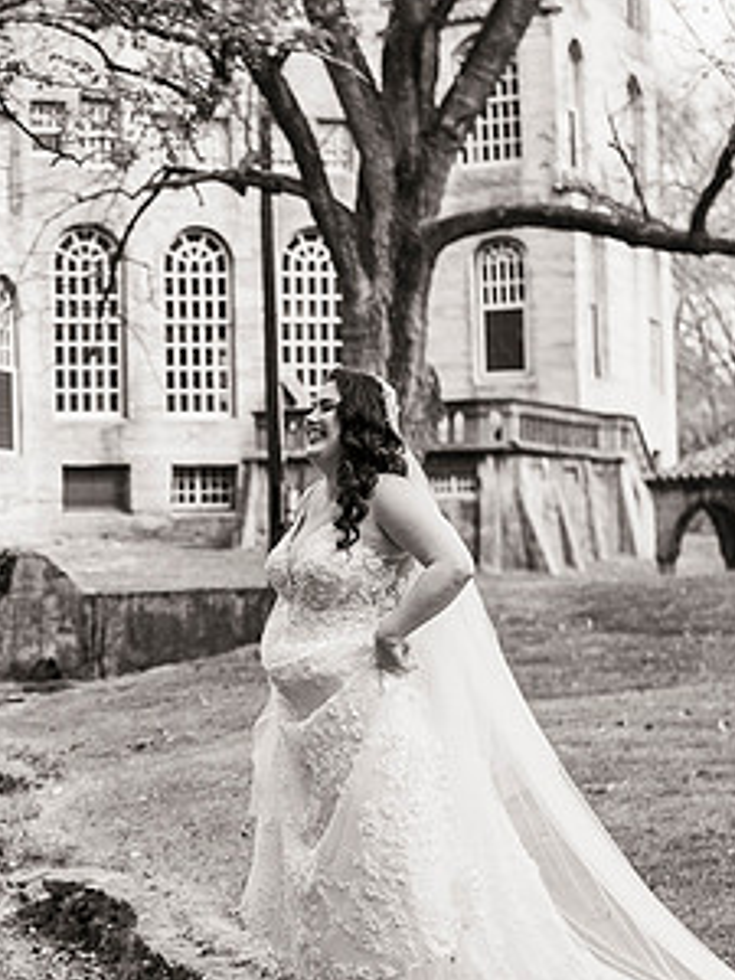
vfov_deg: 21.1
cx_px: -29
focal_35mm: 93
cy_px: 581
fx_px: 2633
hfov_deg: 15.5
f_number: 2.8
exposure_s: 1/3200
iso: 400
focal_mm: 50
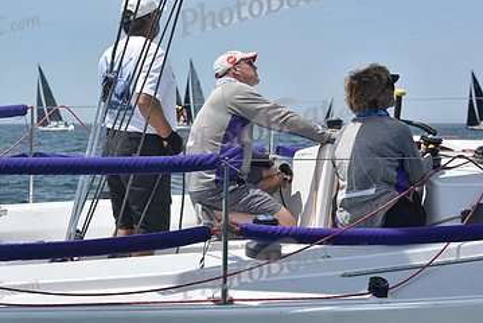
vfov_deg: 12.1
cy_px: 215
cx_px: 110
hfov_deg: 18.0
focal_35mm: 113
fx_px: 1517
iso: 320
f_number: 9
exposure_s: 1/1250
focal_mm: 70
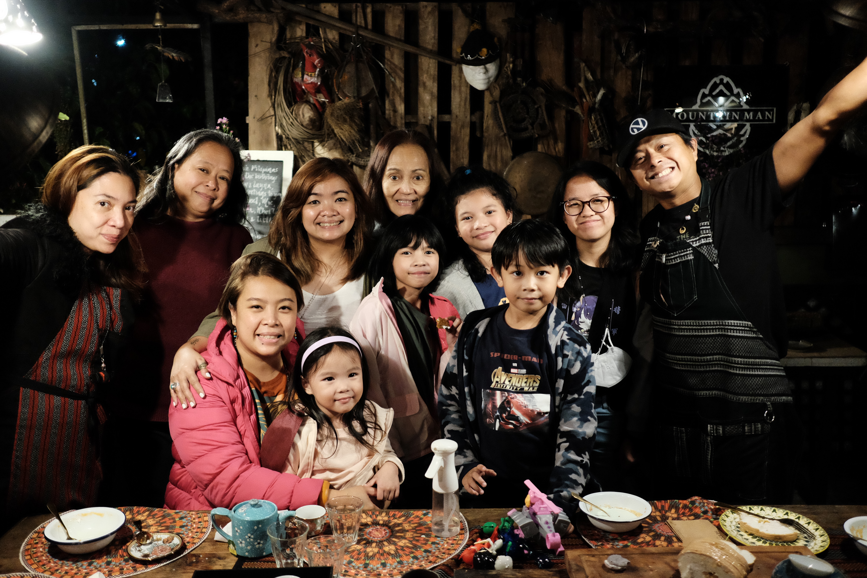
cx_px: 434
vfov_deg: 37.9
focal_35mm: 35
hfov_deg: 54.4
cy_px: 289
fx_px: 843
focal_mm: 23
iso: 5000
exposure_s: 1/100
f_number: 2
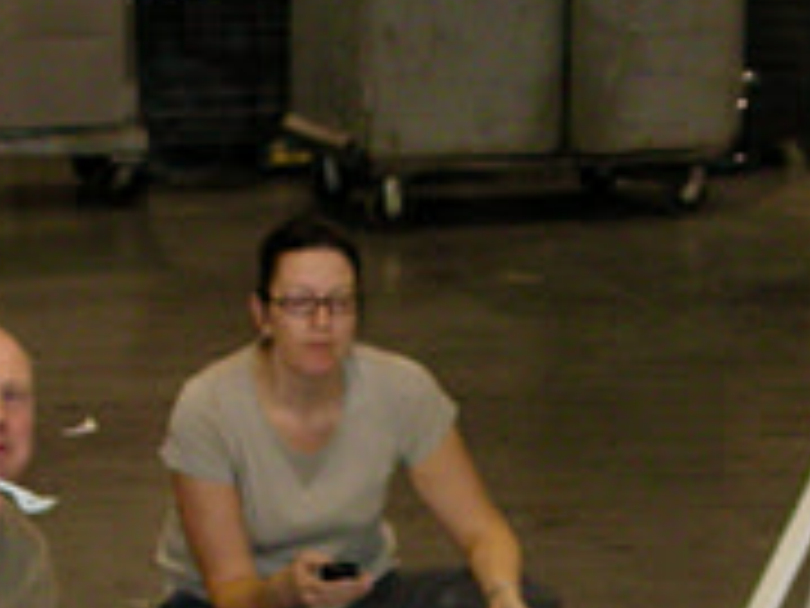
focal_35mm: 113
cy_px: 696
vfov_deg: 12.8
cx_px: 266
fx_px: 2644
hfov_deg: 17.4
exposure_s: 1/60.1
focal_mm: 5.8
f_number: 3
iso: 158
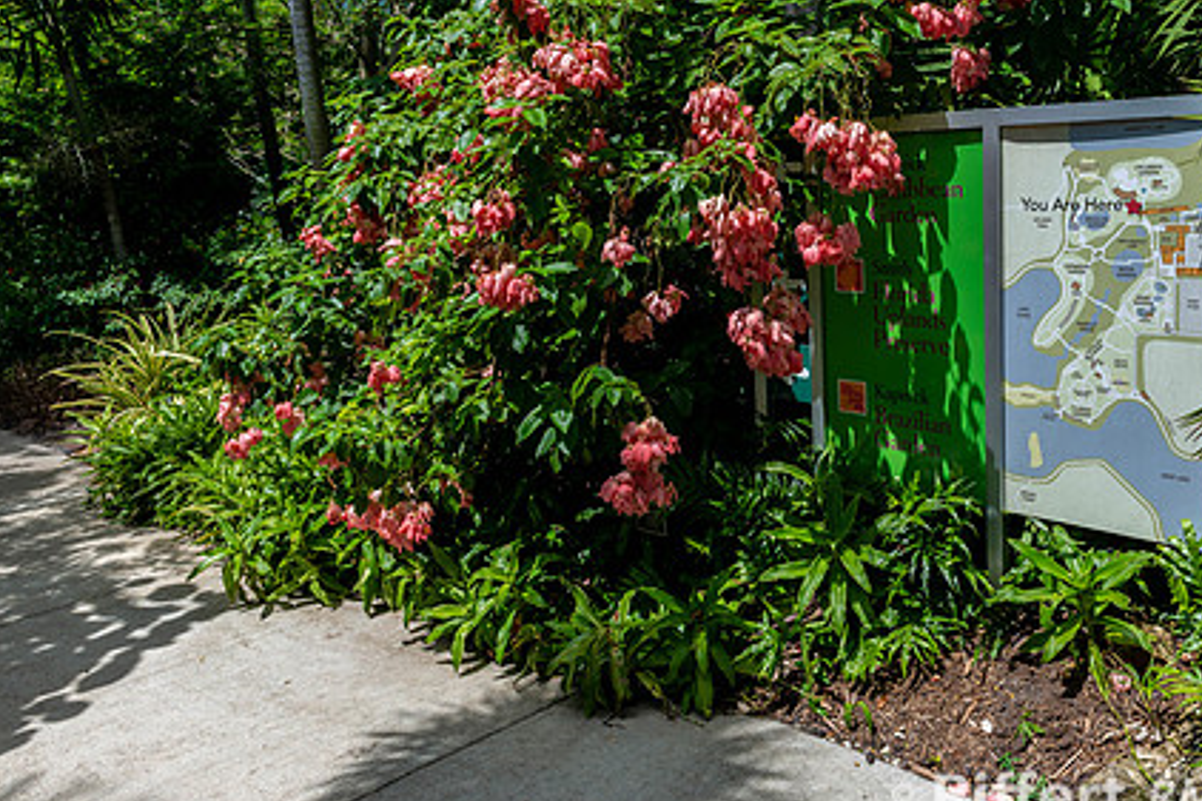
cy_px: 295
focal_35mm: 33
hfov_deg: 56.9
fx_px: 1101
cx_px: 701
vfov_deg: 39.6
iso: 100
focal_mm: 24
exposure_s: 1/250
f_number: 8
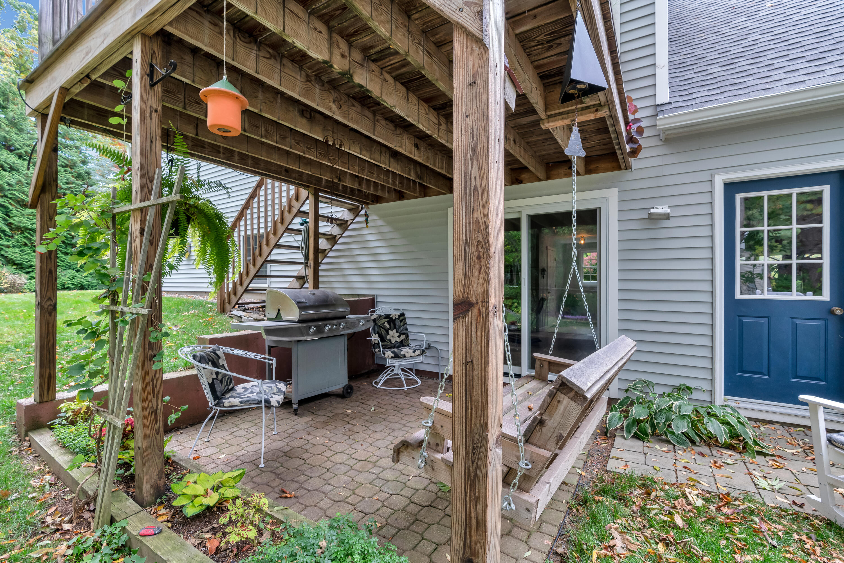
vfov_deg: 73.8
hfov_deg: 96.7
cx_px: 422
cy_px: 282
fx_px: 375
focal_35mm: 16
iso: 800
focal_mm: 16
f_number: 8
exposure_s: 1/45
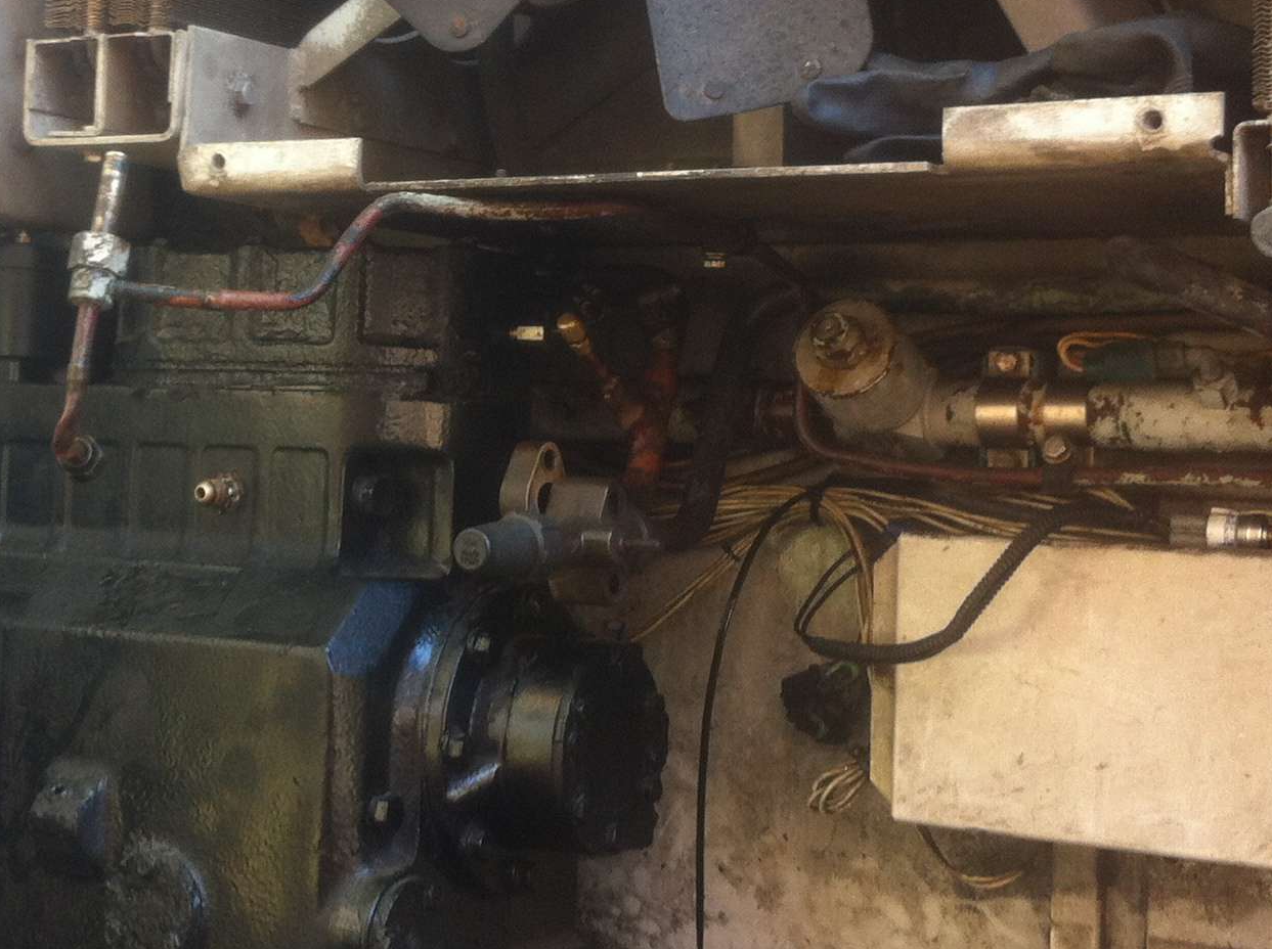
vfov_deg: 20.0
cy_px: 296
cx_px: 334
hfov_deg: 26.4
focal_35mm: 73
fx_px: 2678
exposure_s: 1/20
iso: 80
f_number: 2.8
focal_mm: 3.85
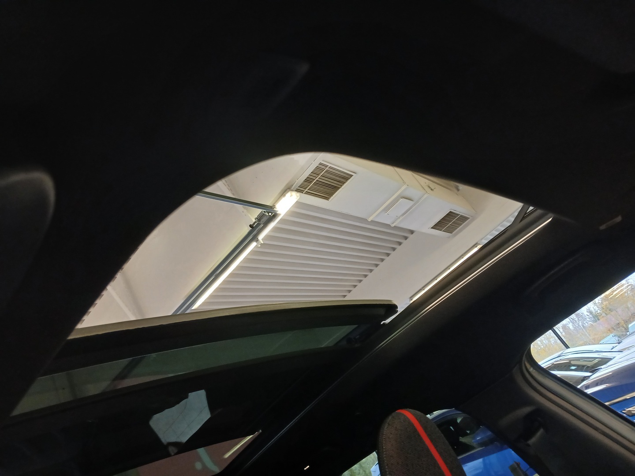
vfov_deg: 51.4
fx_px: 495
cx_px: 318
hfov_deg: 65.3
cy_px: 238
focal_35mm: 27
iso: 250
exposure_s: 1/33.3
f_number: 1.8
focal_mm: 3.98
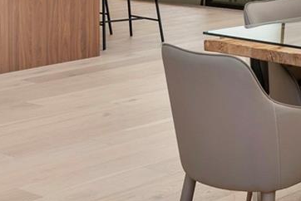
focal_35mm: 106
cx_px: 475
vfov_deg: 12.4
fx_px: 887
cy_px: -84
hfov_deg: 17.1
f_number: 8
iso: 250
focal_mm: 24
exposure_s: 1/50
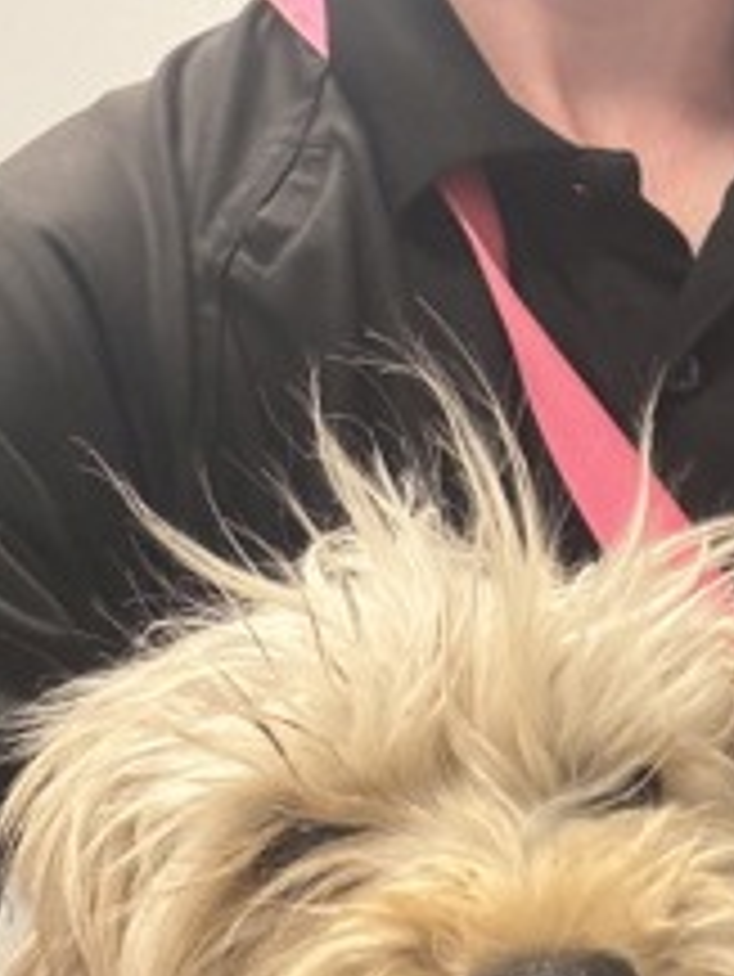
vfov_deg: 31.1
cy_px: 940
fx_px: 1638
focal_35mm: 58
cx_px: 561
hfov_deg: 24.9
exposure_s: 1/60
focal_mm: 2.69
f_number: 1.9
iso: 200
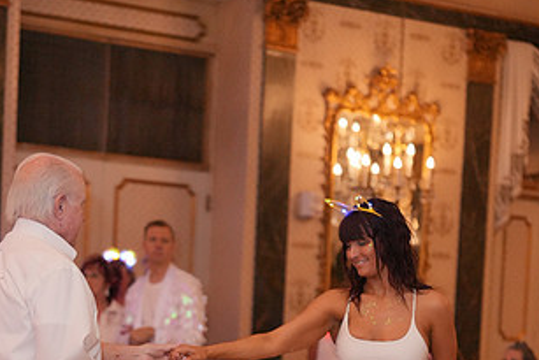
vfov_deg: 13.3
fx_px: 1498
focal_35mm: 100
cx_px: 212
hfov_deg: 20.4
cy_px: 427
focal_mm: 53
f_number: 2
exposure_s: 1/250
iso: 5000
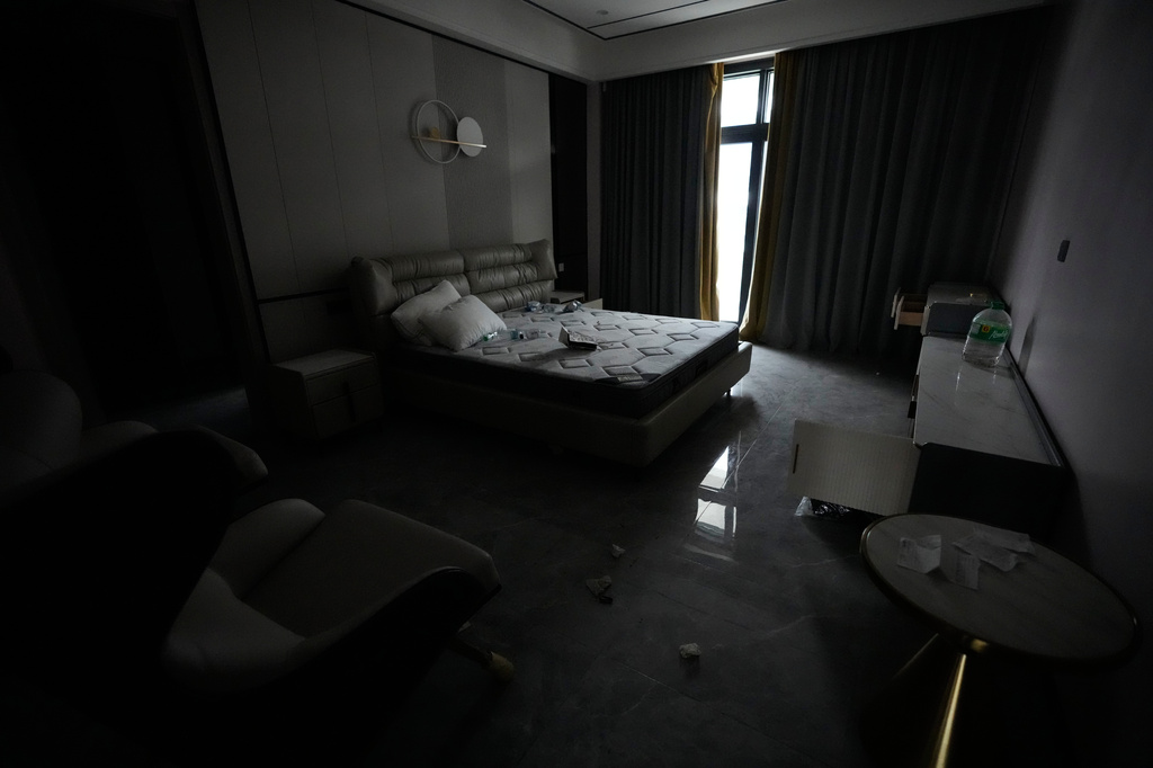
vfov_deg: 73.7
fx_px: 512
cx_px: 576
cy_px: 384
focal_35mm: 16
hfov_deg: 96.8
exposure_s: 1/500
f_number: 2.8
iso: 10000
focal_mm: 16
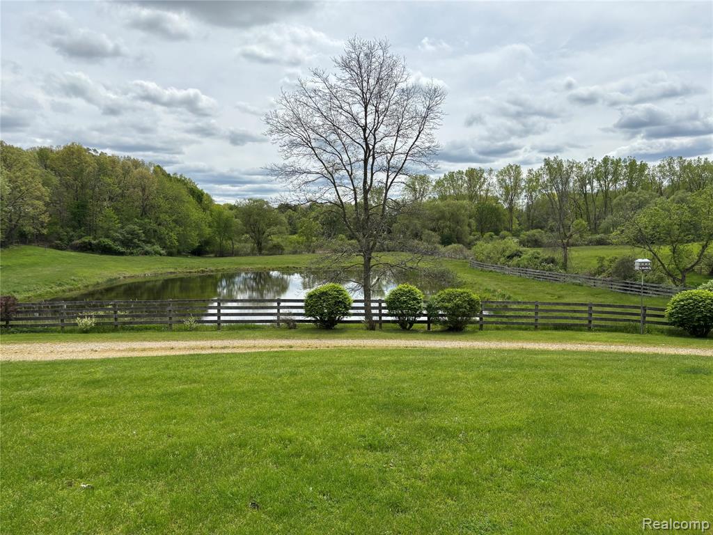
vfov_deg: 53.1
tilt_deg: -5.0
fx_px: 536
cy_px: 268
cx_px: 356
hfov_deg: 67.3
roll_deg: +1.2
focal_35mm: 26
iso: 50
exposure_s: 1/5618
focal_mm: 5.96
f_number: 1.6
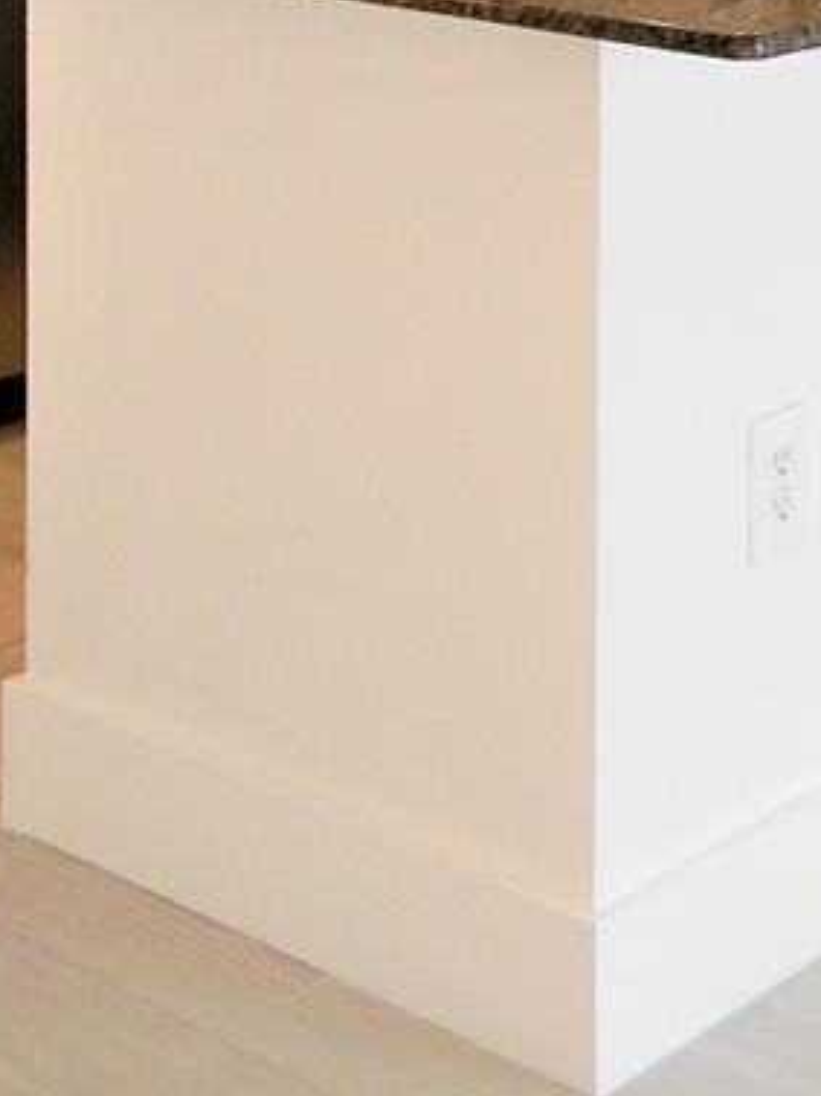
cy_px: -452
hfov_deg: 16.3
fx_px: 2818
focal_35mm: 89
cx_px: 806
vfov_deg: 19.7
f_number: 3.5
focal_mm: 5
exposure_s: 1/30
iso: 96
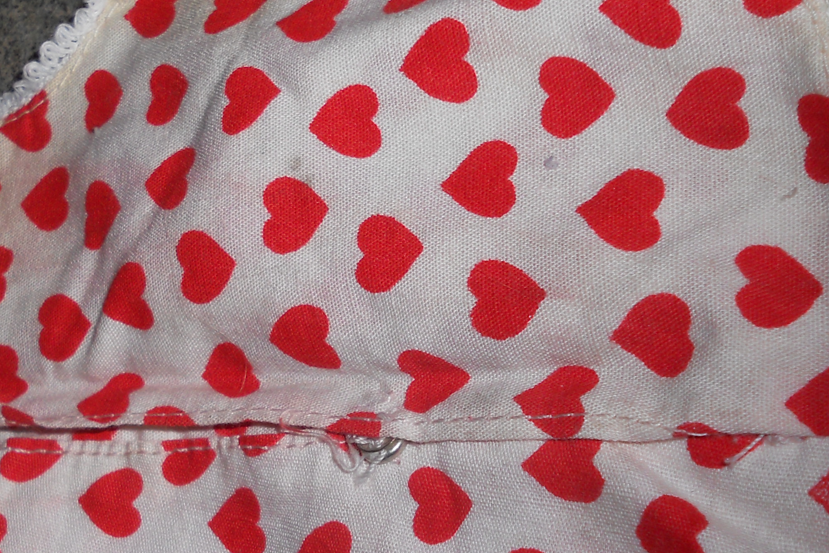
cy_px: 439
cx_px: 299
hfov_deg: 29.9
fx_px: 1543
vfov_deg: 20.1
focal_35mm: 67
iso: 80
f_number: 8.8
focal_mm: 5.8
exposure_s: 1/25
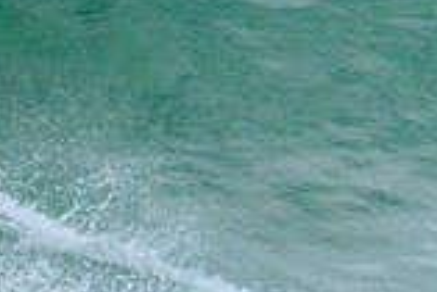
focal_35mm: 2957
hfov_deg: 0.7
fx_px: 35927
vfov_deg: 0.5
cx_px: 782
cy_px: 213
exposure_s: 1/2500
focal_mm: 800
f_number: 11
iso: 2500
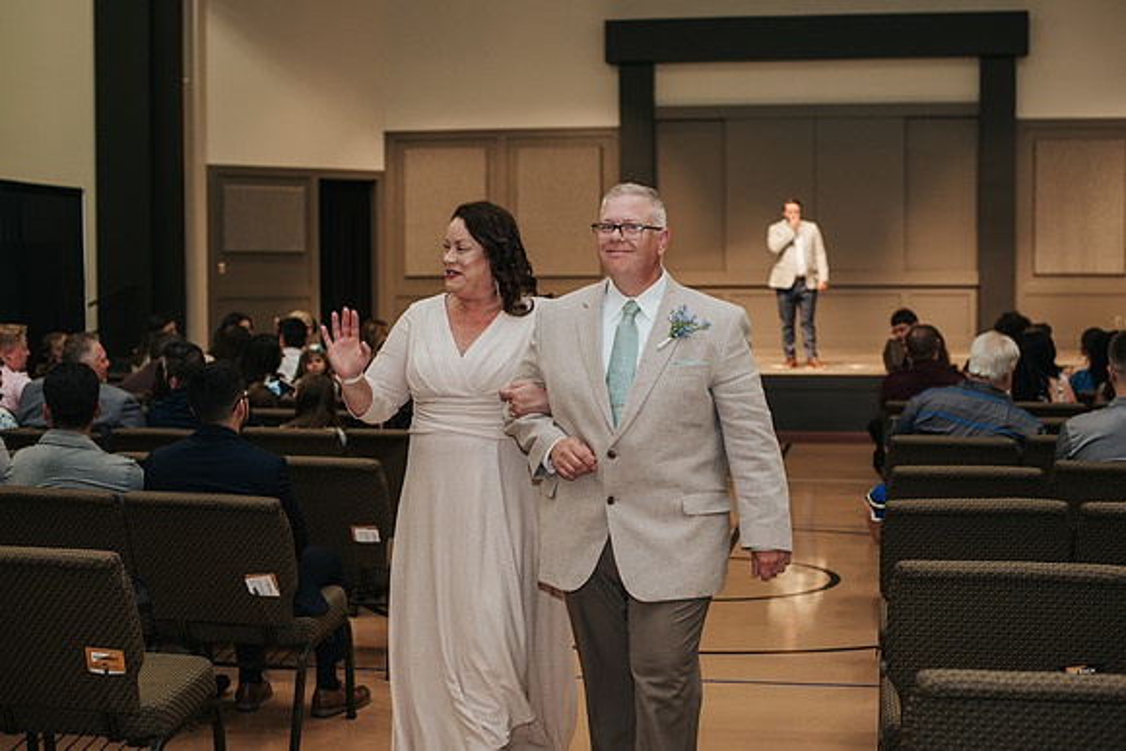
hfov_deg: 37.9
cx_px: 577
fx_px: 1640
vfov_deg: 25.8
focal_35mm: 52
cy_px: 375
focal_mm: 50
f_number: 3.2
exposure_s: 1/200
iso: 1000
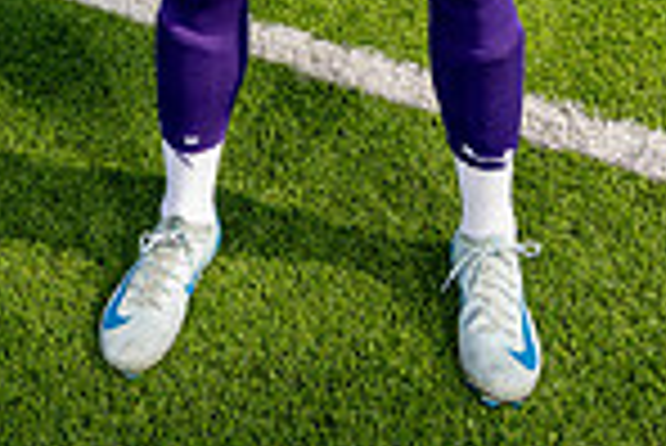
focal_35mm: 73
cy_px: -527
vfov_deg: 14.4
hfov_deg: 27.5
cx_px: 230
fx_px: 1352
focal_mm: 24
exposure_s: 1/125
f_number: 7.1
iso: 50
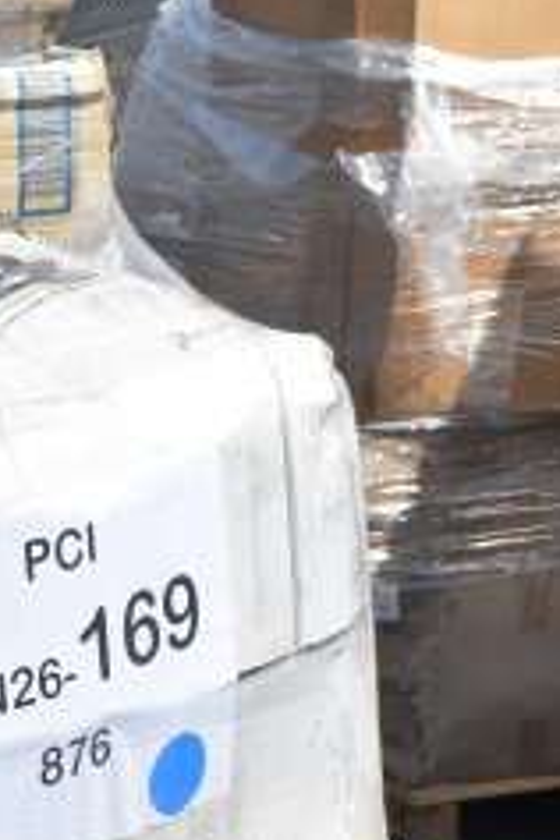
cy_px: 867
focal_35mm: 133
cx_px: -493
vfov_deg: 15.1
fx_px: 3101
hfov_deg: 9.7
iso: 200
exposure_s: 1/320
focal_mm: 23
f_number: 9
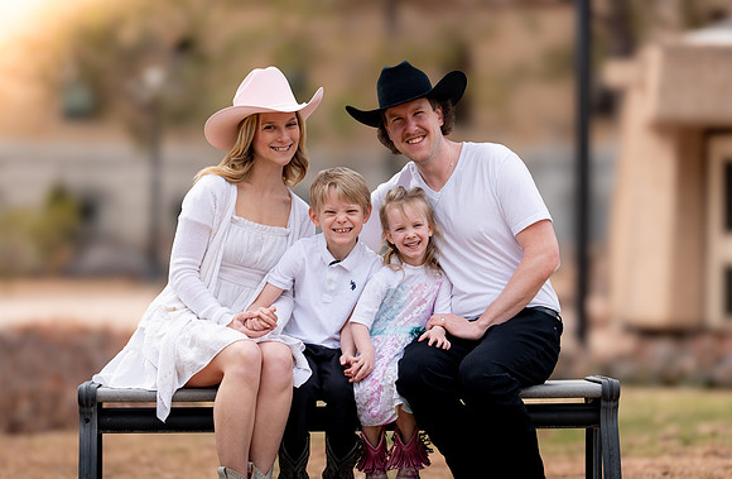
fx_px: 2755
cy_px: 257
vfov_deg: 9.9
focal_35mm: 136
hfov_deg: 15.1
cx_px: 385
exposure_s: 1/2500
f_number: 2
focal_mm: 128
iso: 100
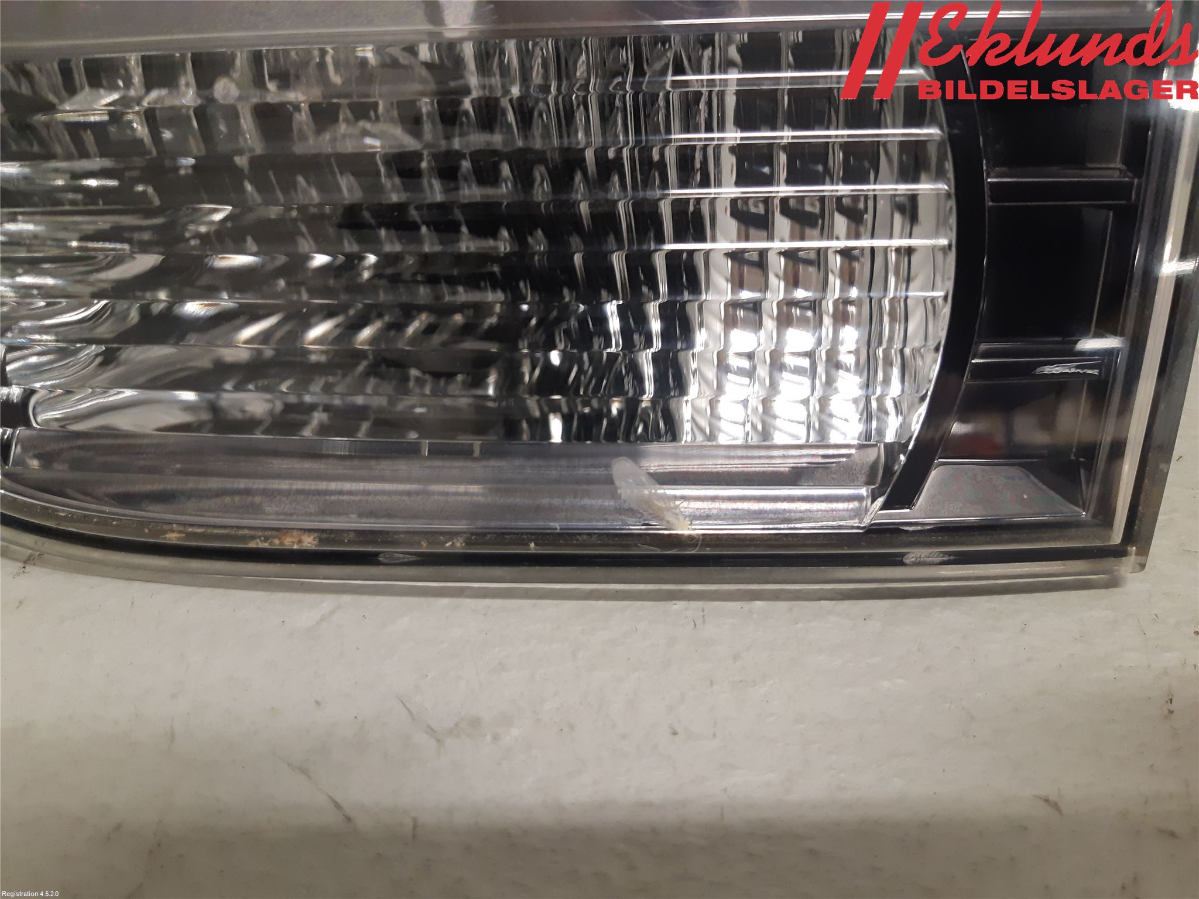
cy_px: 450
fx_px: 901
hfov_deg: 67.3
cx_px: 600
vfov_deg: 53.1
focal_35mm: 26
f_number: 1.7
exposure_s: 1/50
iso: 160
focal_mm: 3.93
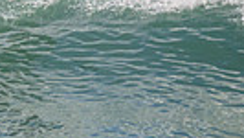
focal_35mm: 3662
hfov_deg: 0.6
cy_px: -54
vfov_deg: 0.3
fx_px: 23707
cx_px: -152
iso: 1600
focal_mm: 800
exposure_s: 1/2000
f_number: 11
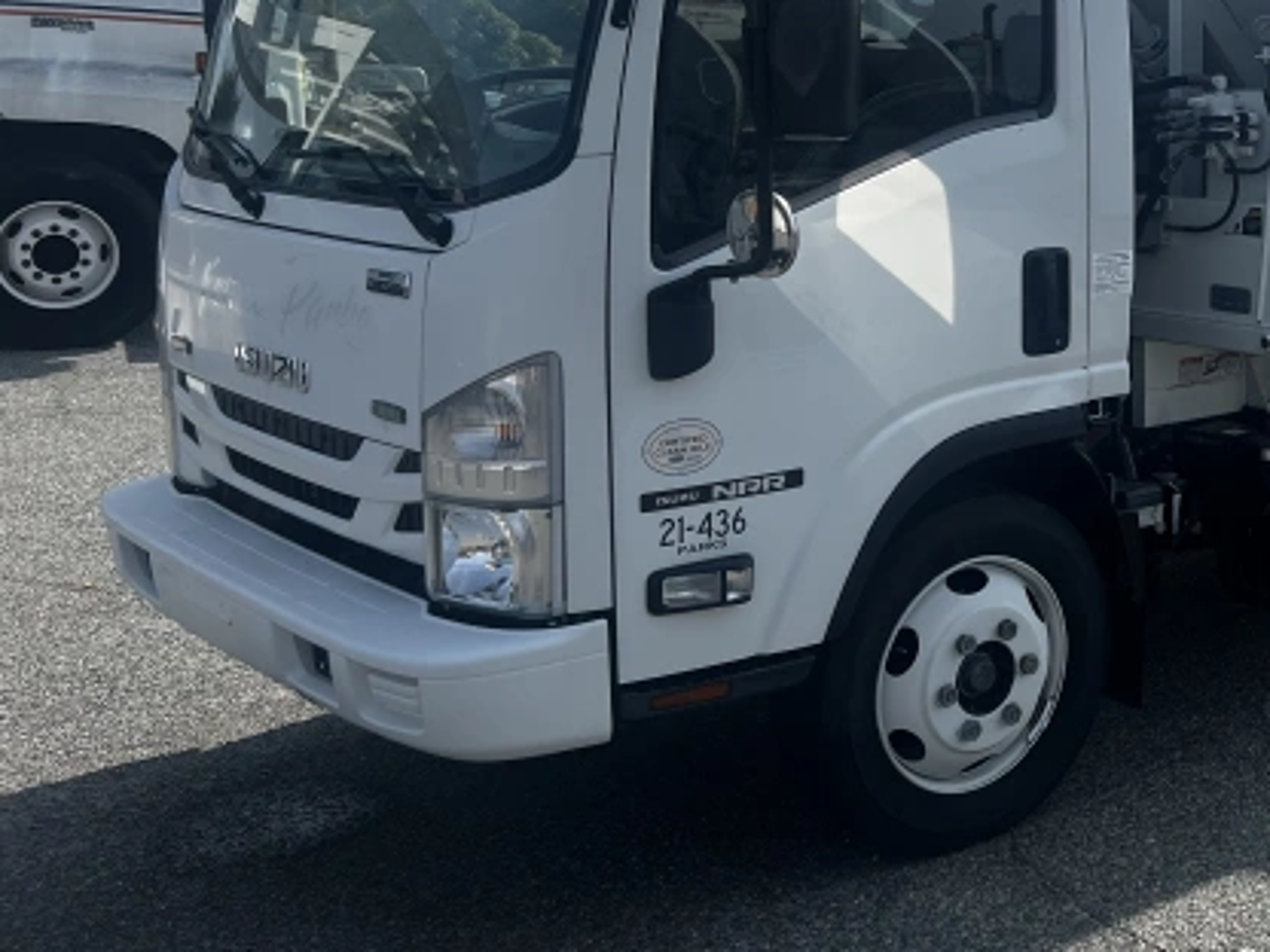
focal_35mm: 50
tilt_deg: -6.8
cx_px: 1209
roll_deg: -1.6
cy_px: 308
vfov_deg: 28.9
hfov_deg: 35.3
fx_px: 1834
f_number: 1.5
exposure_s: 1/5076
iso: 50
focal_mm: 5.7
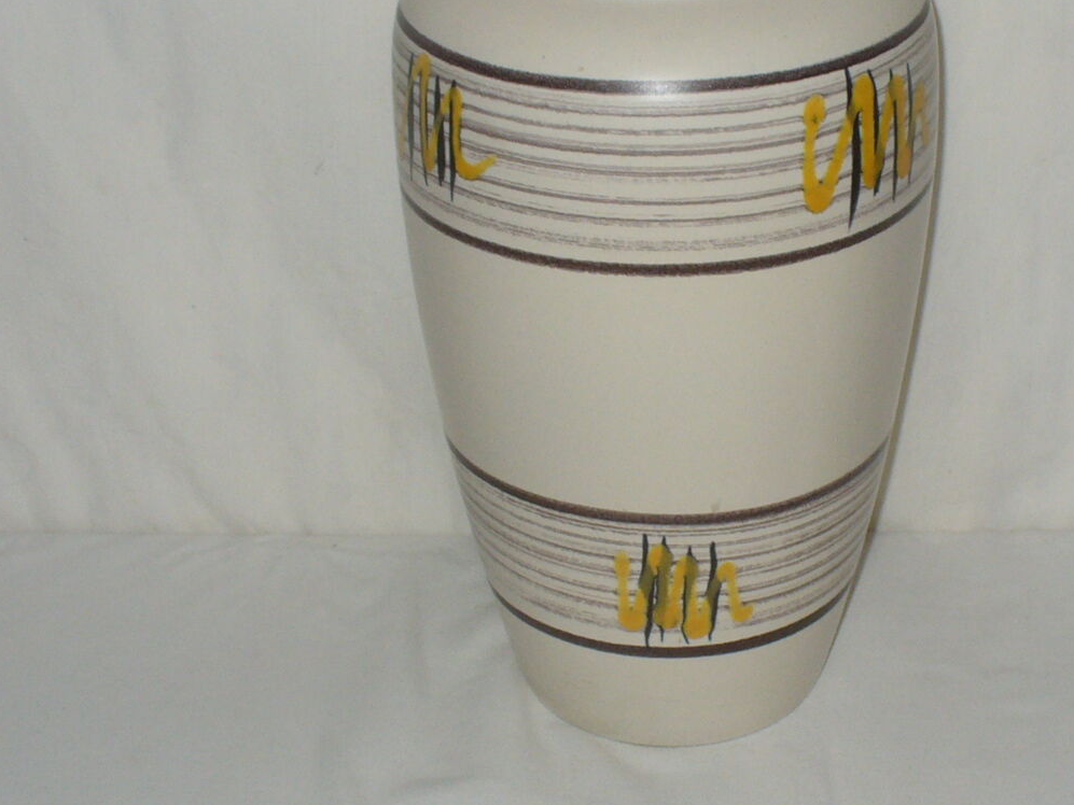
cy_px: 303
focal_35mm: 76
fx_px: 2358
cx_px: 752
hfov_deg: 25.5
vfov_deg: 19.4
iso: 100
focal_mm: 6.1
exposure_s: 1/30
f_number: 2.8
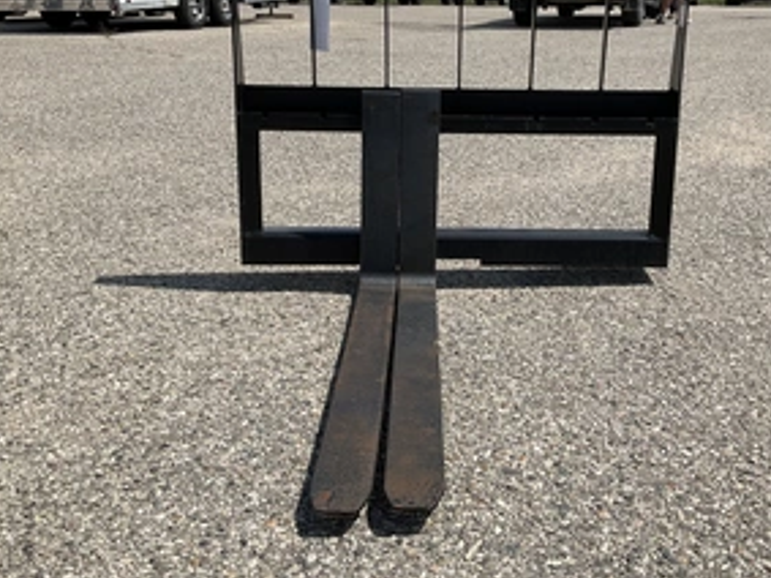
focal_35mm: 41
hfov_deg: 45.6
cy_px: 210
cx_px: 460
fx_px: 913
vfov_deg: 34.9
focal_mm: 3
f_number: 1.8
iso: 25
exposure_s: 1/3125
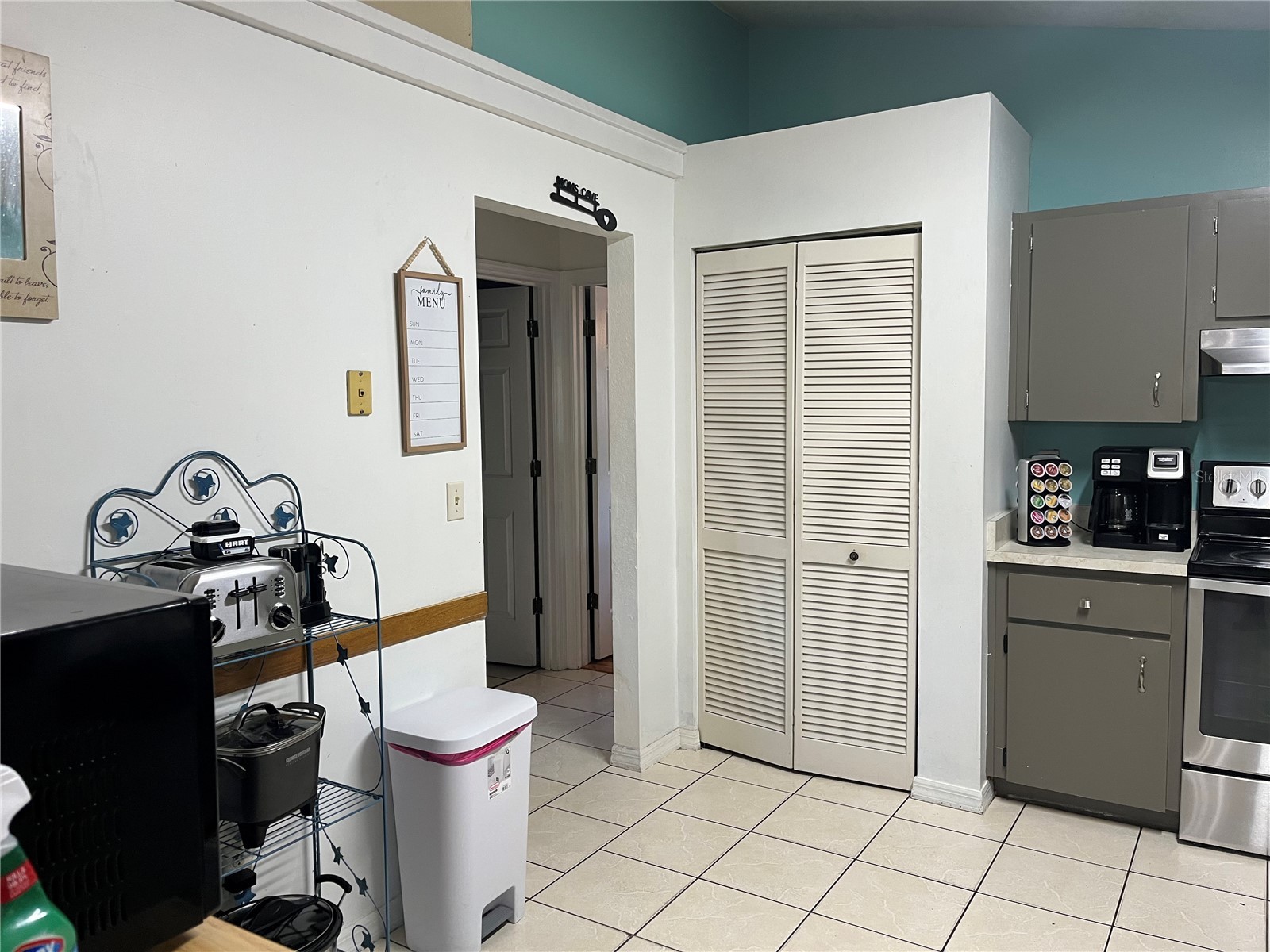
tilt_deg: -4.4
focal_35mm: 26
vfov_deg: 53.1
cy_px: 476
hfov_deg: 67.3
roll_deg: +0.7
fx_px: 954
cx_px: 635
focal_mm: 5.1
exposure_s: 1/60
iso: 100
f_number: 1.6
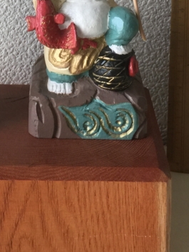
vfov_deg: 21.6
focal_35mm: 84
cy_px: -53
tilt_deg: -11.7
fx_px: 612
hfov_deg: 17.4
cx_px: 46
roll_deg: +0.5
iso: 32
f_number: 2.2
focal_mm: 4.15
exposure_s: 1/40
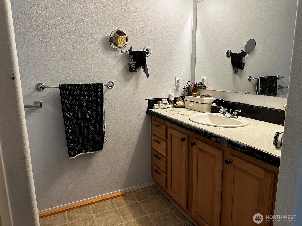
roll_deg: +1.0
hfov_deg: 71.6
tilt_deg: -11.0
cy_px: 113
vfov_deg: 56.8
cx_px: 151
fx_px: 209
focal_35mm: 24
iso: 125
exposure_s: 1/60
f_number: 1.78
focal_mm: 6.86
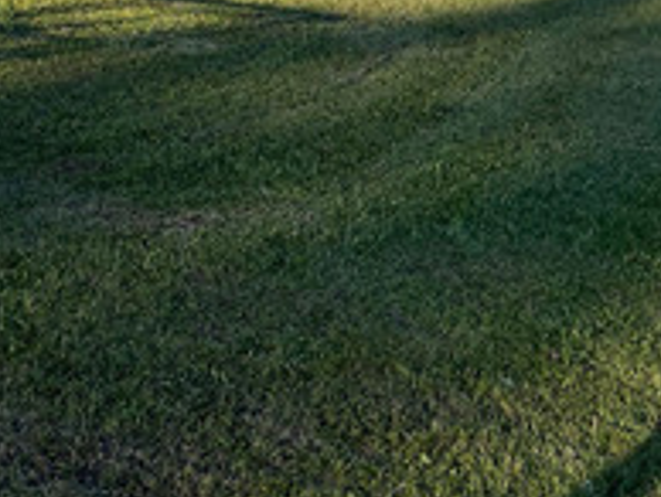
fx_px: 1434
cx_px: 41
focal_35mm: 75
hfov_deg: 25.0
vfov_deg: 18.0
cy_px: -194
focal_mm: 5.1
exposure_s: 1/2137
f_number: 1.6
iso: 50
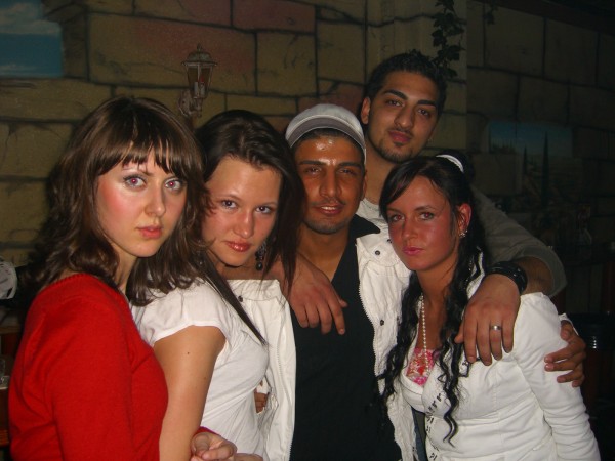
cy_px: 230
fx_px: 675
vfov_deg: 37.7
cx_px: 308
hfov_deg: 49.0
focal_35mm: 38
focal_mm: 7.9
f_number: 2.8
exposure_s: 1/60
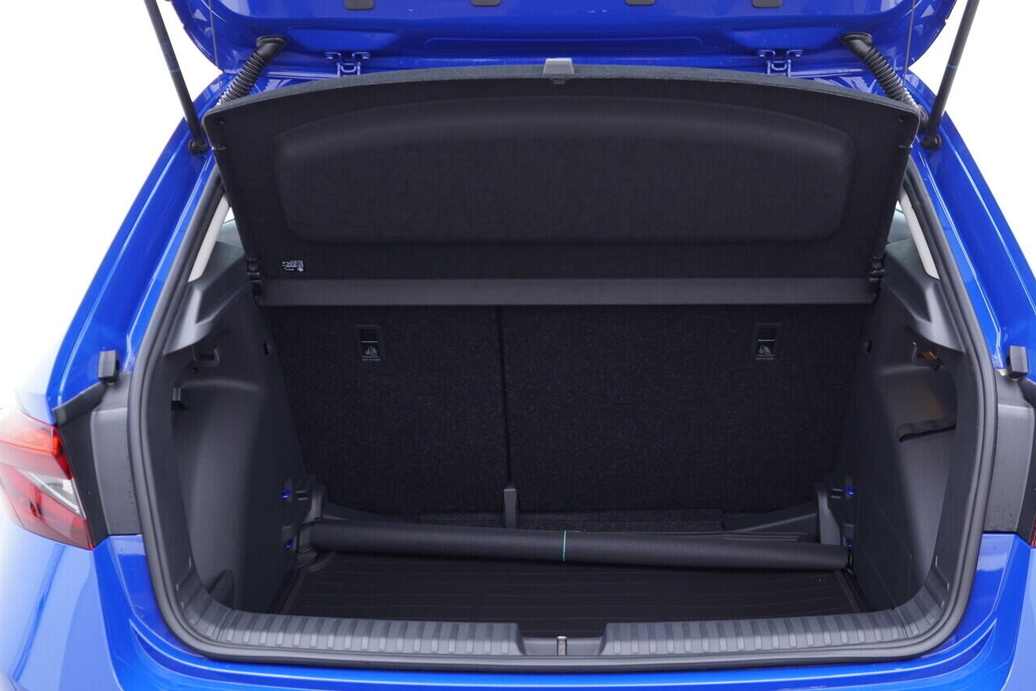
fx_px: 1151
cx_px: 572
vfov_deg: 33.4
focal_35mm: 40
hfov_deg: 48.4
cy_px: 359
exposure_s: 1/40
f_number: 2.8
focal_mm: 24
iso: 320
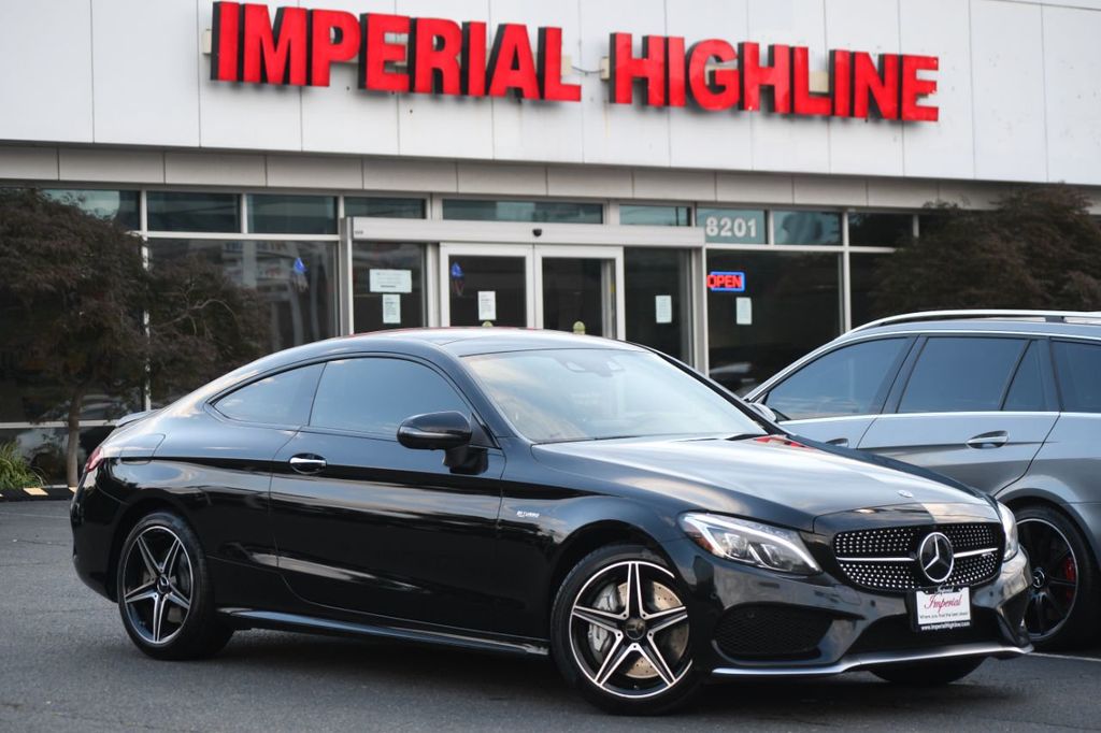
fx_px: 3577
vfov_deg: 11.7
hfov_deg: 17.5
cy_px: 366
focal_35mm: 117
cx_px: 550
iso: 220
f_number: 4.8
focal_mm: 78
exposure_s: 1/125
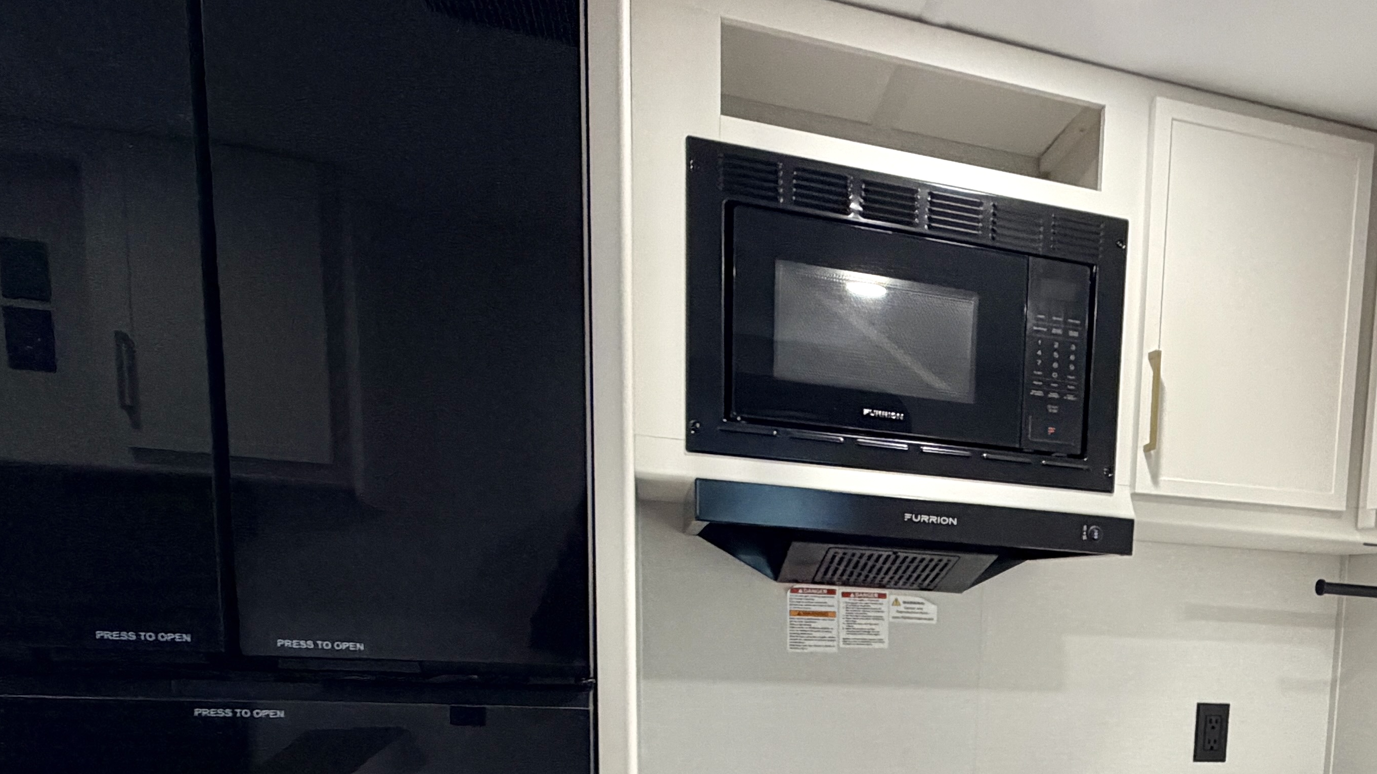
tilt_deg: -8.5
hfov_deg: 56.6
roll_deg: -1.1
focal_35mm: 32
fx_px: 1168
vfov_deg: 33.3
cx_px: 1101
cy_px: 791
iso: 320
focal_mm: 2.22
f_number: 2.2
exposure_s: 1/80
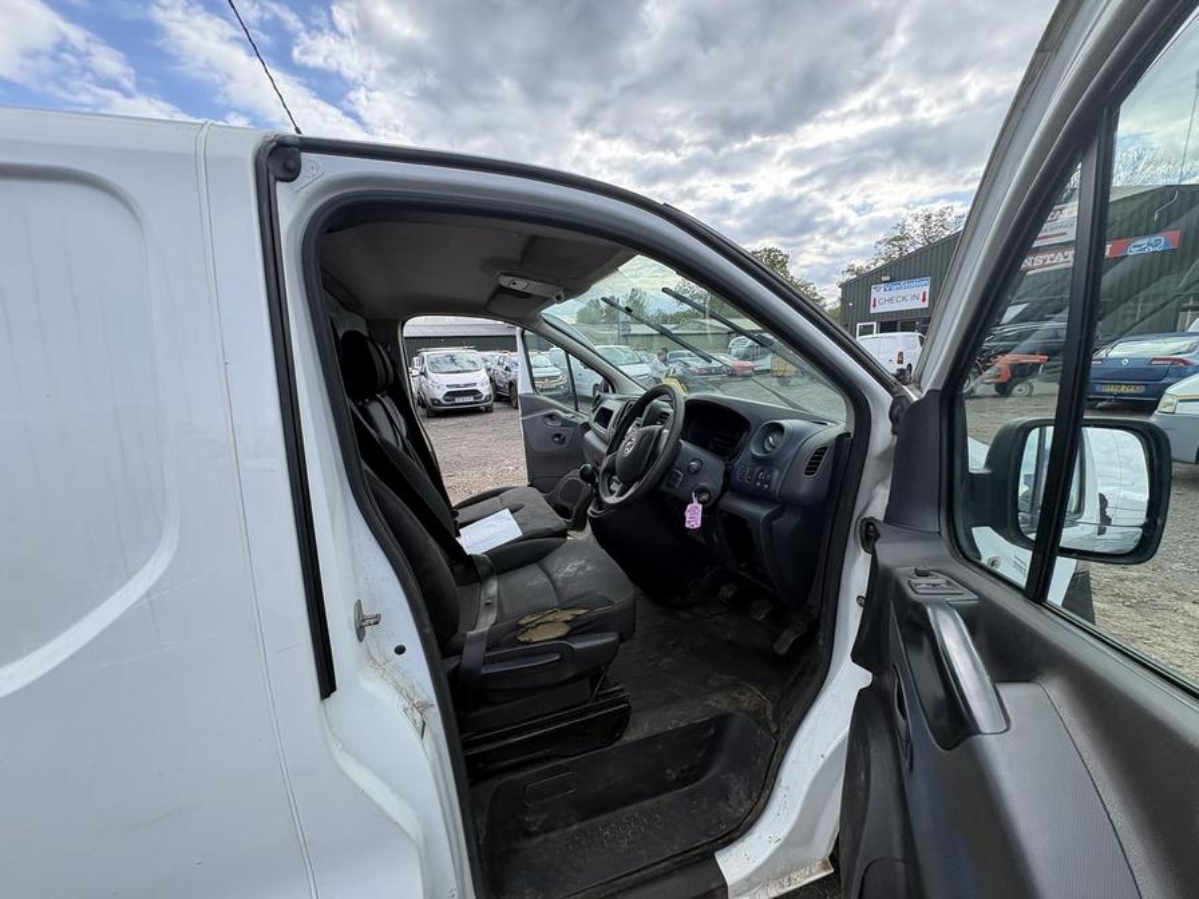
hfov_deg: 102.1
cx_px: 600
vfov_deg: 85.7
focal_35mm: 14
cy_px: 450
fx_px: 485
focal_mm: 2.22
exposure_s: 1/459
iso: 64
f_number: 2.2
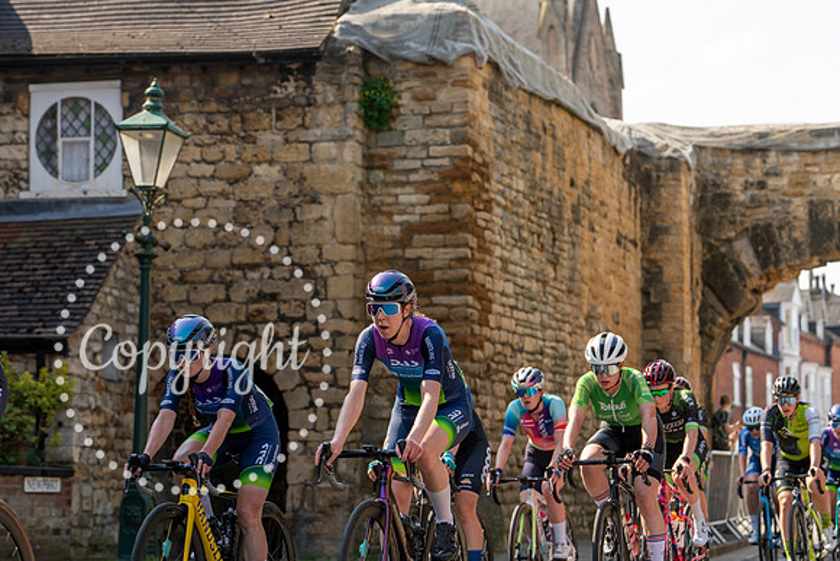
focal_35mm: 100
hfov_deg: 20.4
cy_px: 280
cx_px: 420
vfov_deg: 13.7
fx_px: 2334
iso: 200
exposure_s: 1/1000
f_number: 4.5
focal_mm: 100
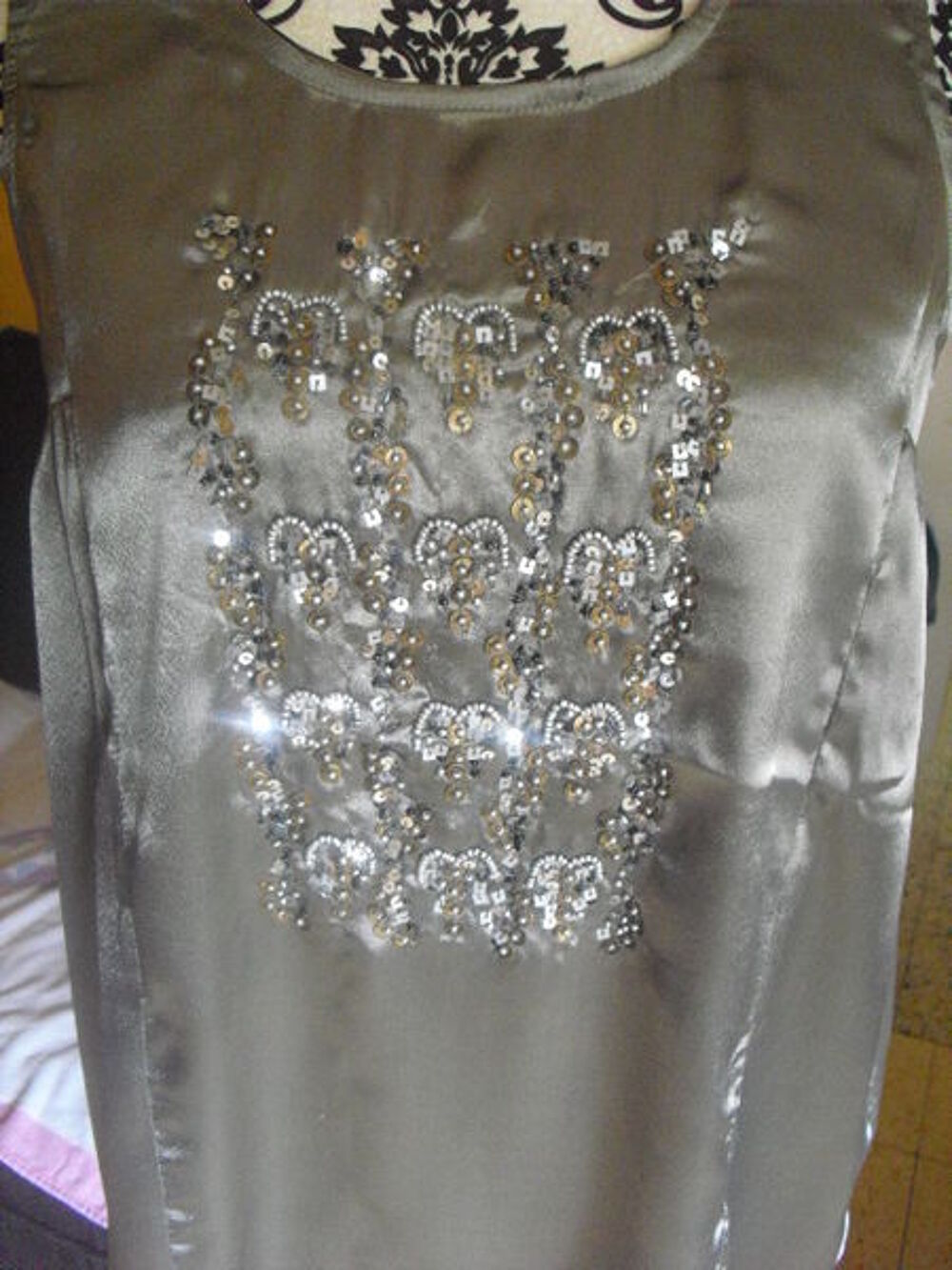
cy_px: 635
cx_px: 476
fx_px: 1320
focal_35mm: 36
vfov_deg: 51.4
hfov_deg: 39.7
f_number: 3.1
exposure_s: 1/40
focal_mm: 6.3
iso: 800
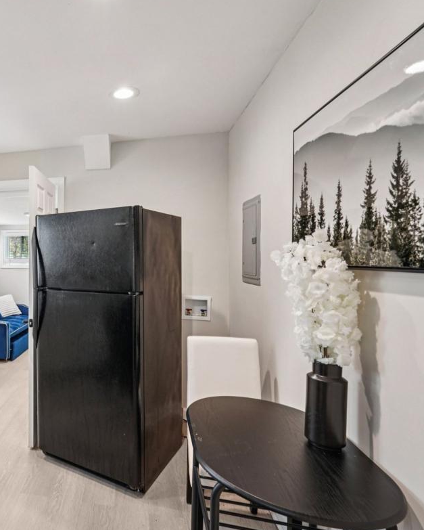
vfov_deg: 72.6
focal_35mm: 23
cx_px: 57
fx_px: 361
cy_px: 262
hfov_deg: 54.5
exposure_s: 1/30
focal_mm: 16
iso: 800
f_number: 8
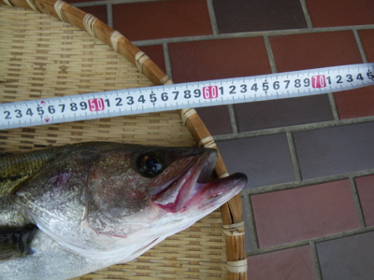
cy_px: 140
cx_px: 187
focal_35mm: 28
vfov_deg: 49.7
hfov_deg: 63.4
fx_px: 303
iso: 50
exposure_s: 1/50
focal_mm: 5
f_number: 3.5
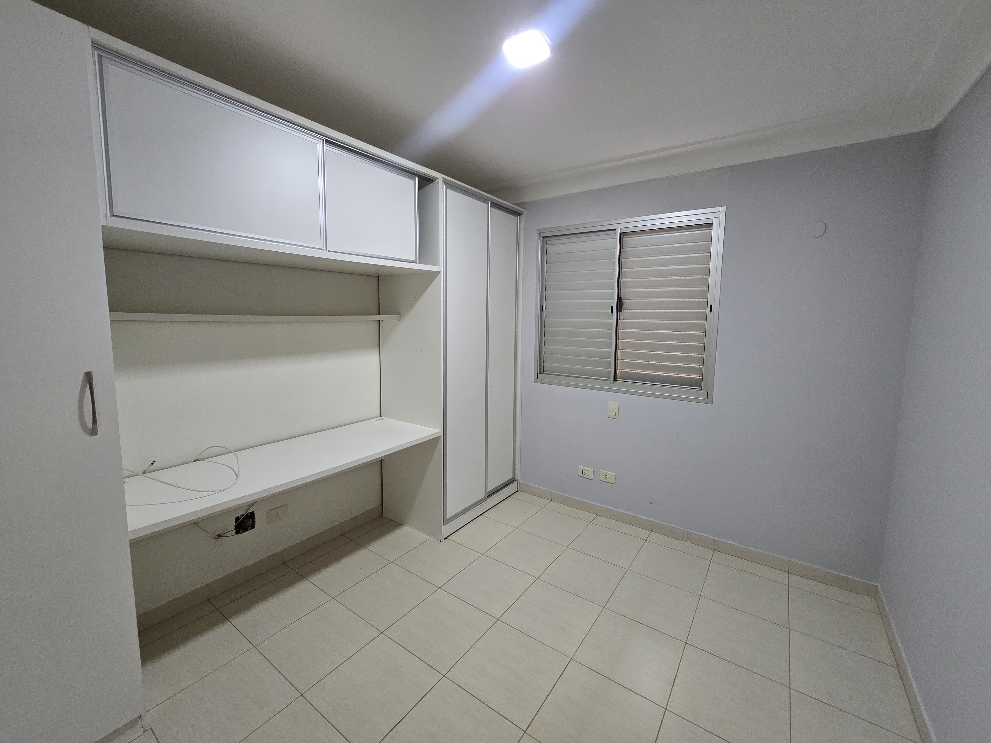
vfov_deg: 89.9
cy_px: 372
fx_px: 372
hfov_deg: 106.2
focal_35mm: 13
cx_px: 496
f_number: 2.2
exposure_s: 1/60
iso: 400
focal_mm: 2.2
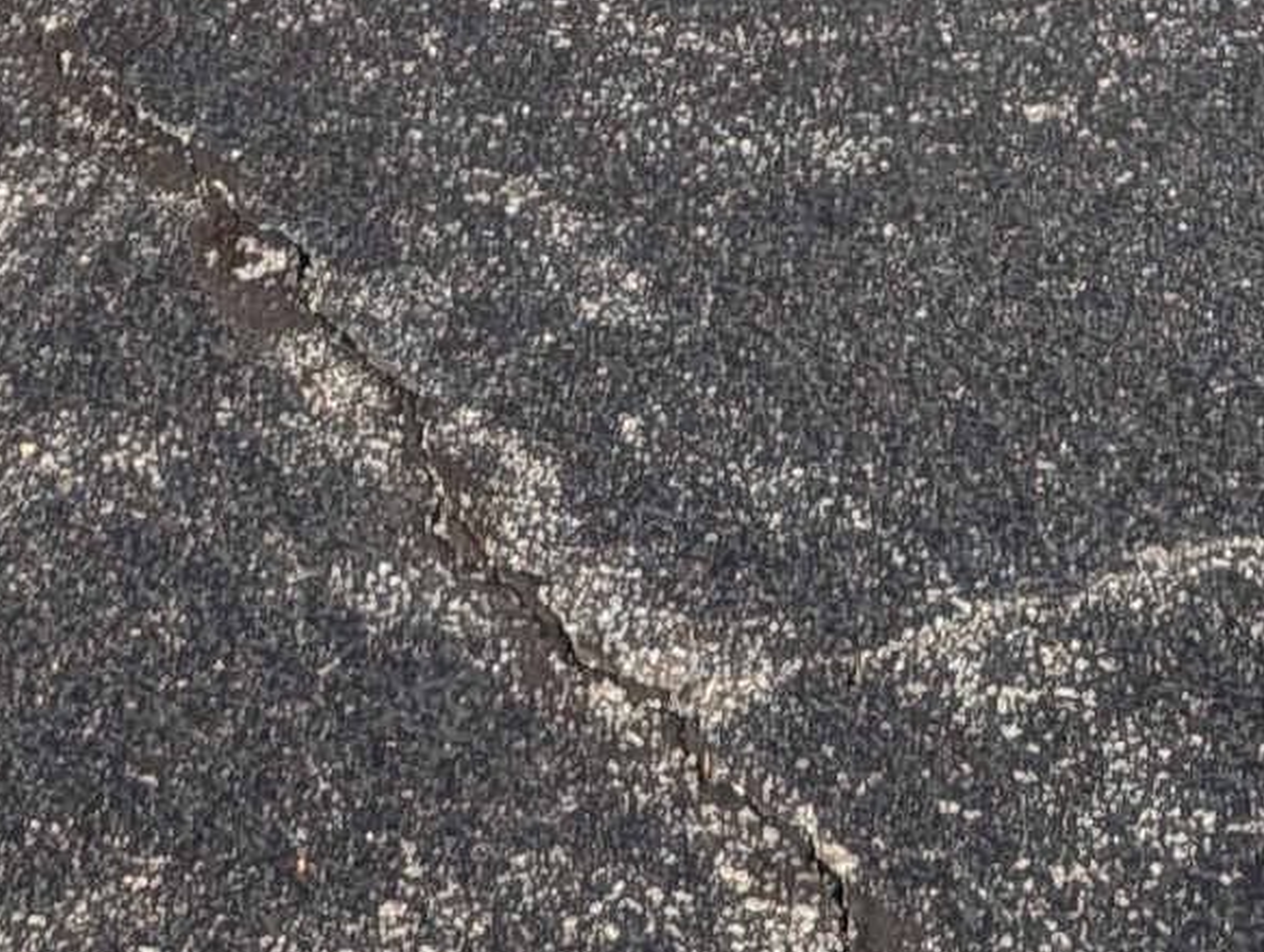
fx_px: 6143
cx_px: 835
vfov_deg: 7.5
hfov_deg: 11.7
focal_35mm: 168
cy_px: -2136
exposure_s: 1/1357
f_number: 1.68
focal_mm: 6.9
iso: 22
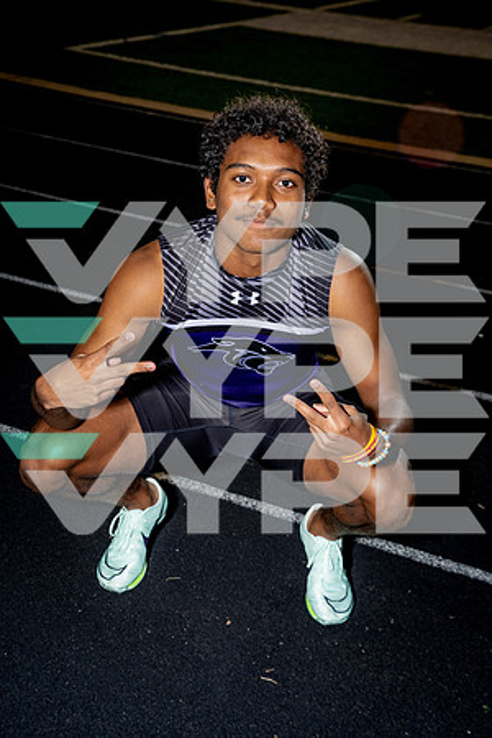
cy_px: 369
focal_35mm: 63
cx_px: 246
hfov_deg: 21.6
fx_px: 1291
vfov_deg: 31.9
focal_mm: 63
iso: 500
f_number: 7.1
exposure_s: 1/250
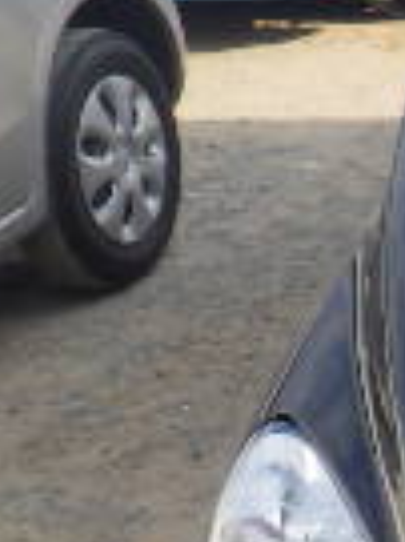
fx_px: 2078
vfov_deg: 14.8
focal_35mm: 133
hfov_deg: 9.4
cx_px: 1087
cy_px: 405
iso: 250
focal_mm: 5
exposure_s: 1/640
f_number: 4.2
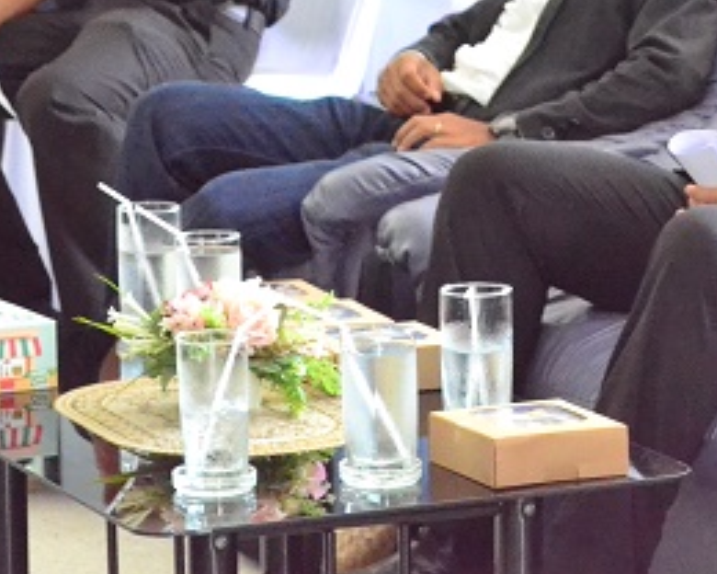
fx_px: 4223
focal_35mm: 199
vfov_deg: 7.7
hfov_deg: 9.7
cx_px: 637
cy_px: -79
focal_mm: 46
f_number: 5.3
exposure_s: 1/200
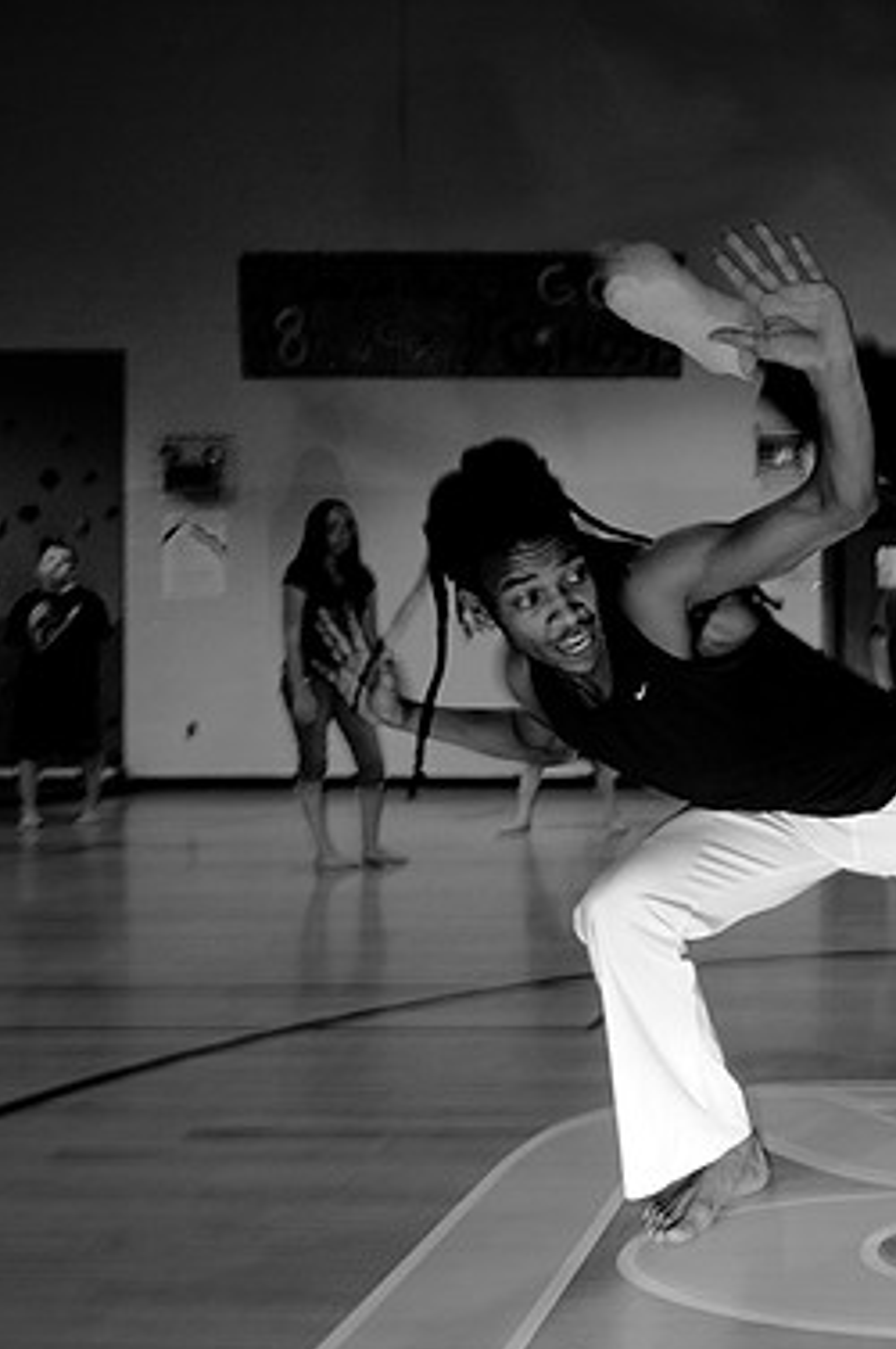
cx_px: 996
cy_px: 680
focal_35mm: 37
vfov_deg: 51.9
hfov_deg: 31.6
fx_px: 1384
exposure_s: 1/30
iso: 640
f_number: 5.6
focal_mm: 16
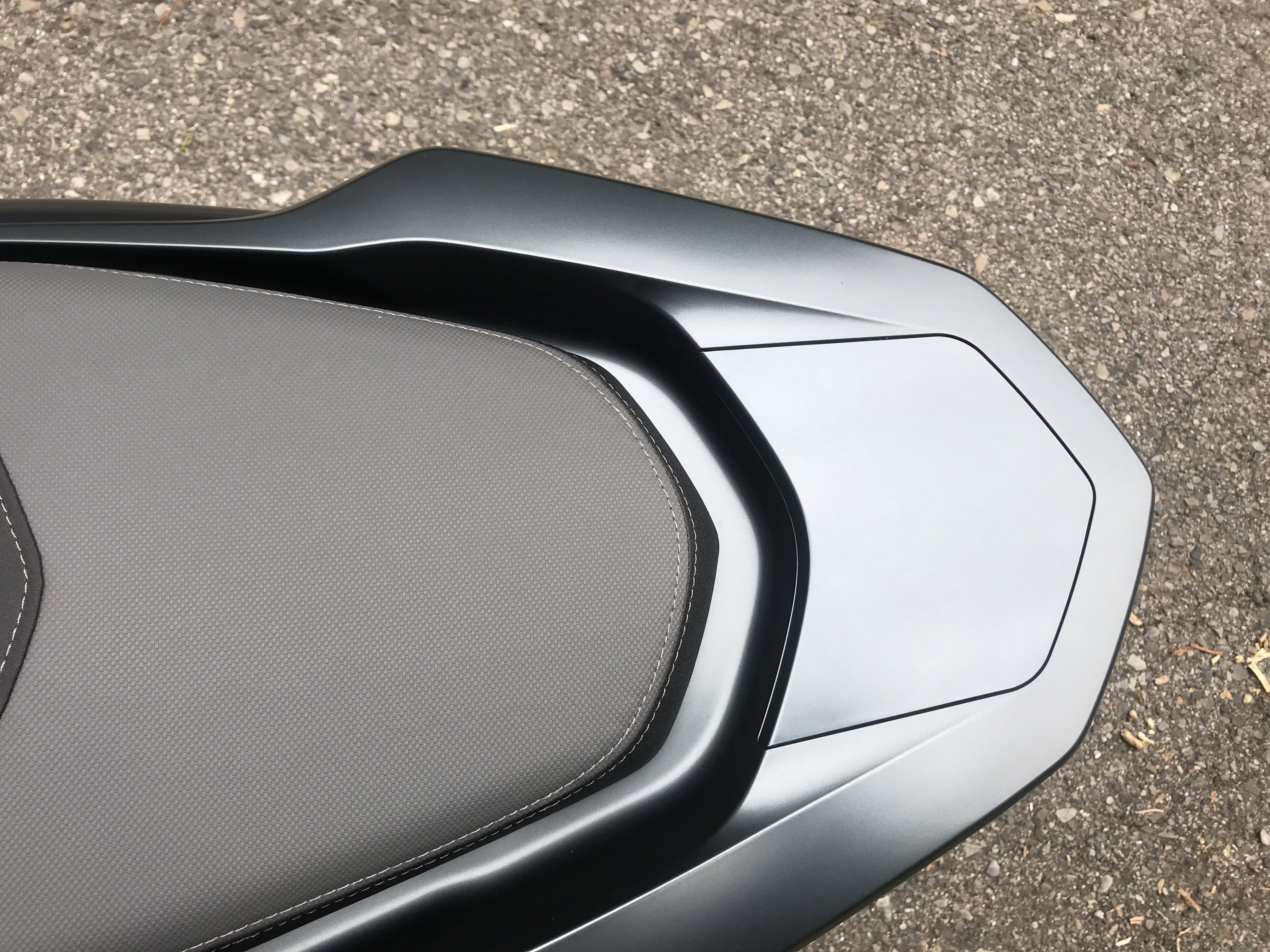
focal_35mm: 28
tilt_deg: -78.1
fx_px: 1027
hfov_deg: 63.4
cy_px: 476
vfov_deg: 49.7
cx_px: 635
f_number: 1.8
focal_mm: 3.99
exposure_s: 1/247
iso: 20
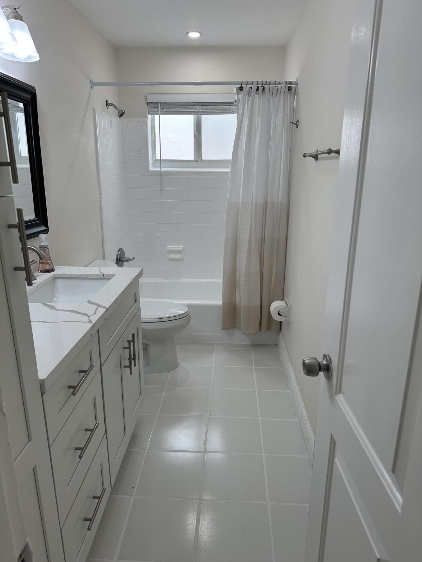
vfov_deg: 71.6
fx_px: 390
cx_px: 211
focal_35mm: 24
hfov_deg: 56.8
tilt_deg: -15.3
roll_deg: -1.6
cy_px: 281
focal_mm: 6.86
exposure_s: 1/163
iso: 80
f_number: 1.78
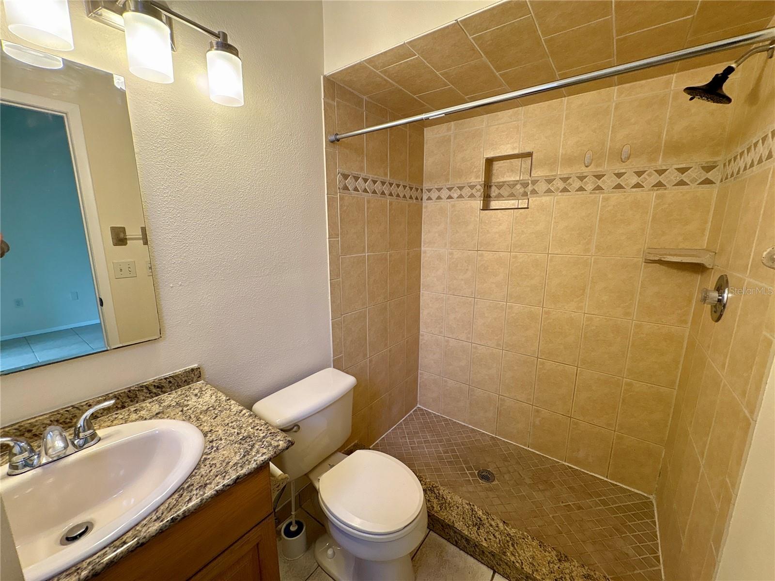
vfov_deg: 85.7
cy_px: 290
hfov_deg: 102.1
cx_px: 388
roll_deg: +1.1
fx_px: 313
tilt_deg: -10.9
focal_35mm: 14
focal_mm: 2.22
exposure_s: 1/60
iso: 125
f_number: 2.2
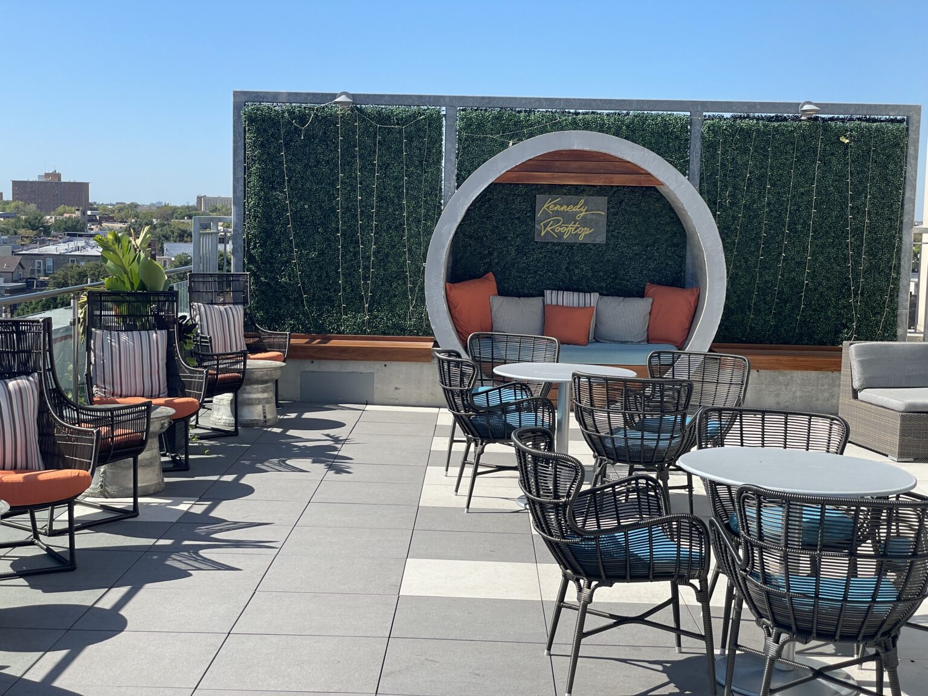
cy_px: 348
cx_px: 464
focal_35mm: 52
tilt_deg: -3.5
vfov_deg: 28.0
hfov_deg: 36.8
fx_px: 1394
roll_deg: -1.6
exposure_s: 1/1546
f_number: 2
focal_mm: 6
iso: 25
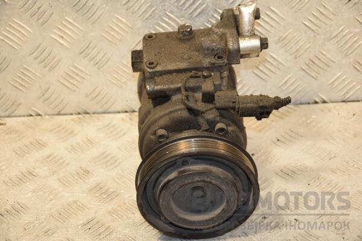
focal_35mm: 93
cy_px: 120
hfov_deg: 21.9
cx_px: 181
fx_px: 935
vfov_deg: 14.7
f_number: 5.3
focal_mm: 62
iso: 800
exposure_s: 1/160
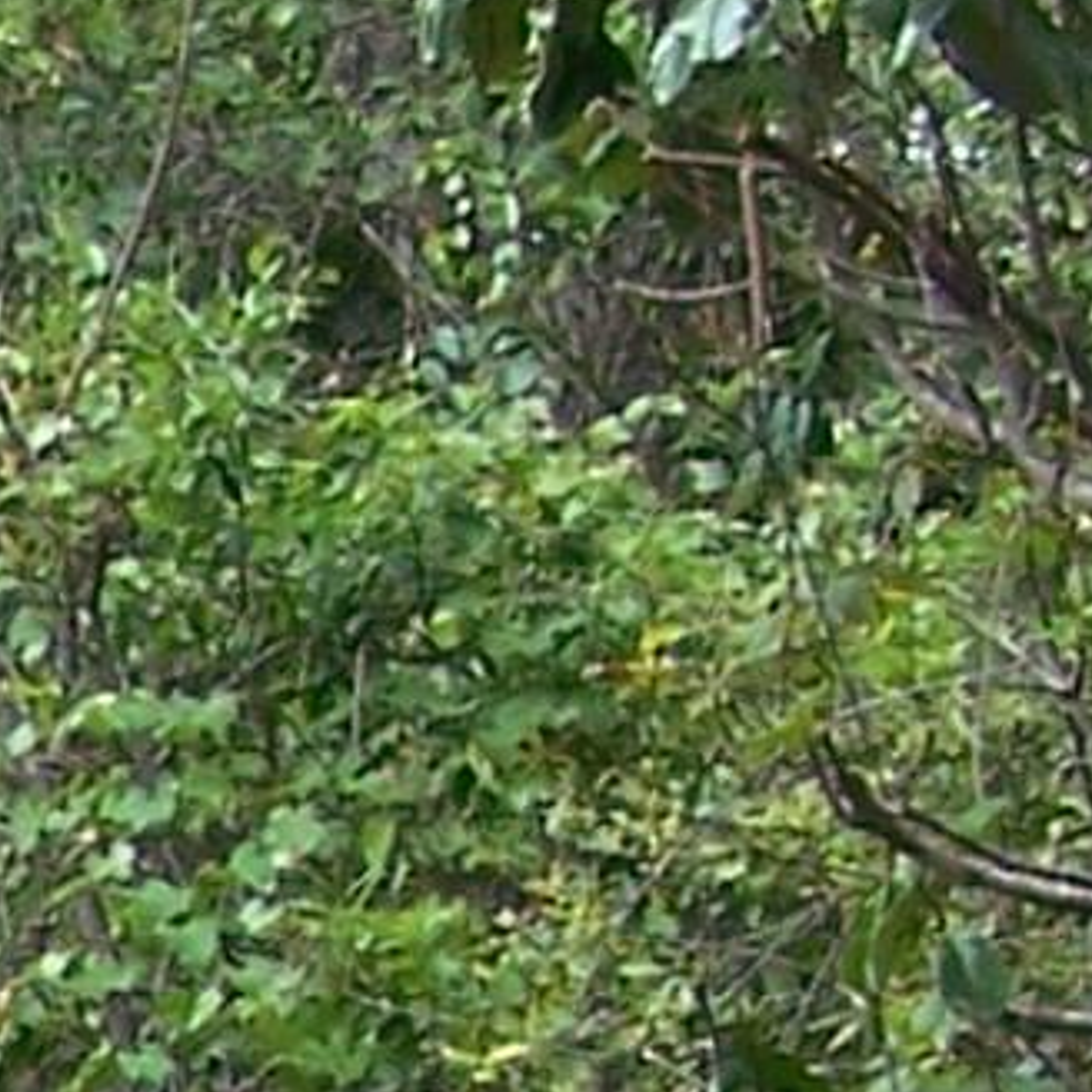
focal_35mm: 307
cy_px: 2187
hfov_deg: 5.5
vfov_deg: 5.6
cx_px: -1784
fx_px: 10957
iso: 80
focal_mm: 6.3
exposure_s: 1/125
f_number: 2.8
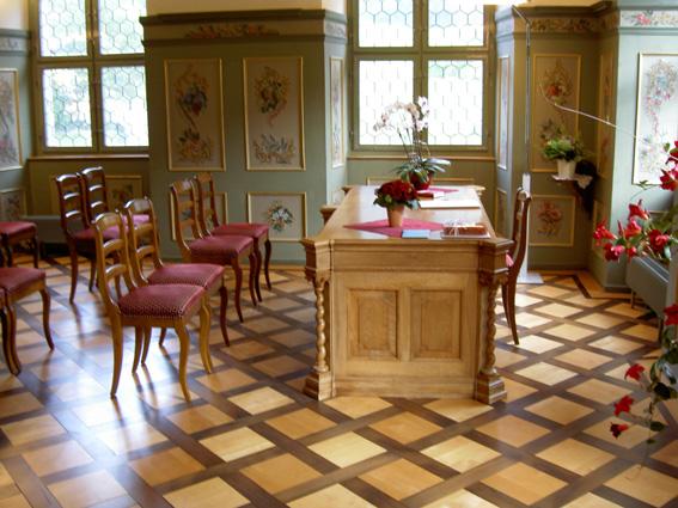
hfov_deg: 47.9
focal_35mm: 39
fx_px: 764
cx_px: 339
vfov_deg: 36.8
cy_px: 254
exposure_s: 1/15
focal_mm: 8
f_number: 2.8
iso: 100
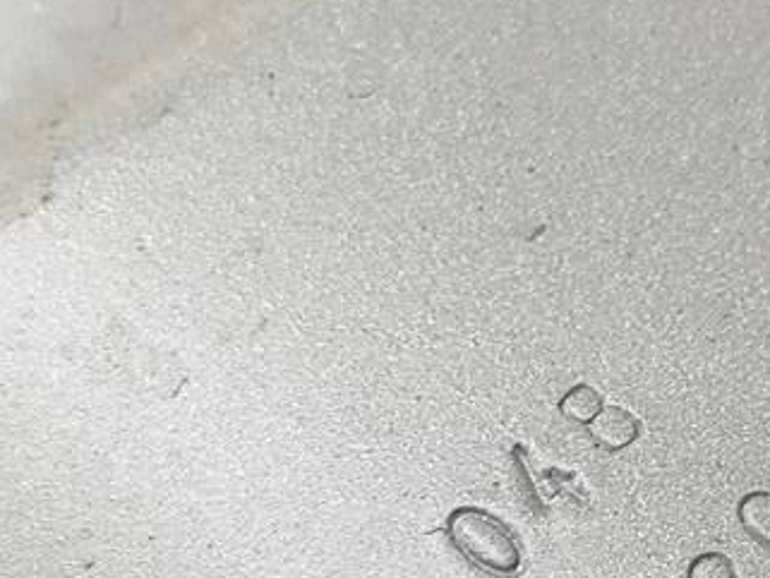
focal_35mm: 83
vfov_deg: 17.4
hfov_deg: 23.4
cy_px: 578
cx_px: 552
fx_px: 1847
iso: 64
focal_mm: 4.2
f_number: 1.7
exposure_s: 1/100
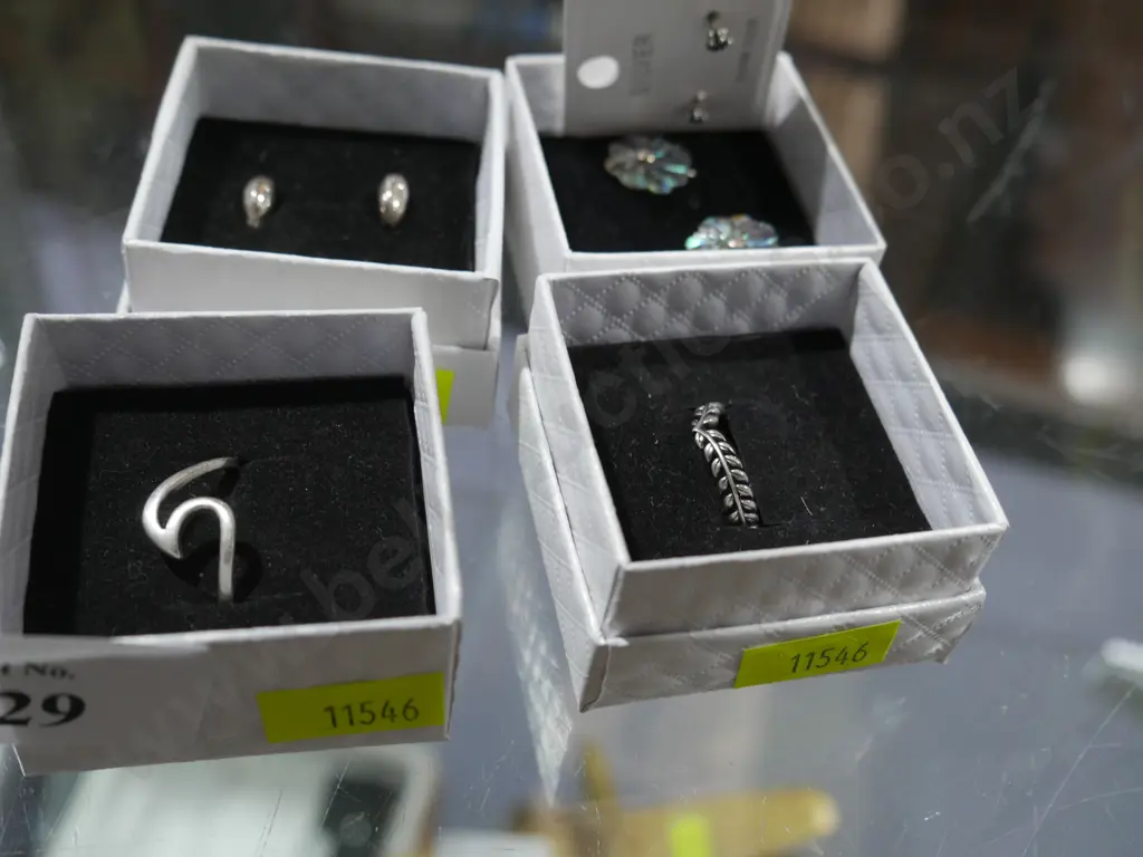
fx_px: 1255
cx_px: 572
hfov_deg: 49.0
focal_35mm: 38
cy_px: 428
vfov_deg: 37.7
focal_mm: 19
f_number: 4.1
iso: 400
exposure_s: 1/60
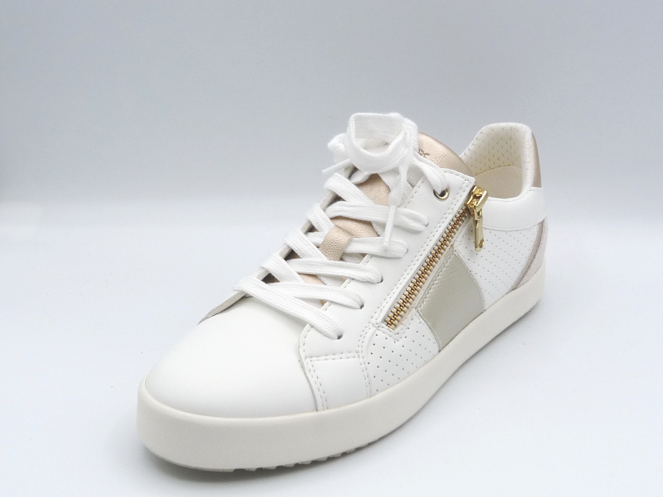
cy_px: 248
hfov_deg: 38.9
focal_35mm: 49
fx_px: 938
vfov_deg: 29.7
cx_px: 332
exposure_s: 1/250
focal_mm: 4.8
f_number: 5.6
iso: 100
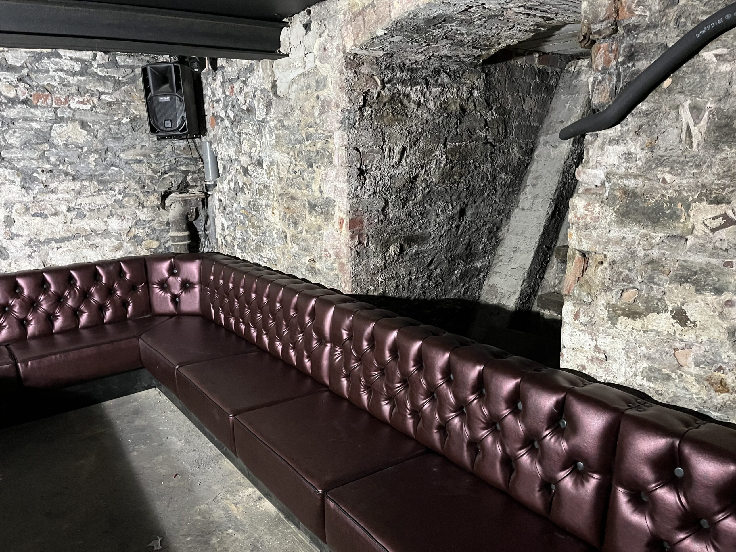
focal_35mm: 26
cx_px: 368
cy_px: 276
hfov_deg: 67.3
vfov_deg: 53.1
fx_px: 553
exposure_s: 1/33
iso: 640
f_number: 1.6
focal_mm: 5.1
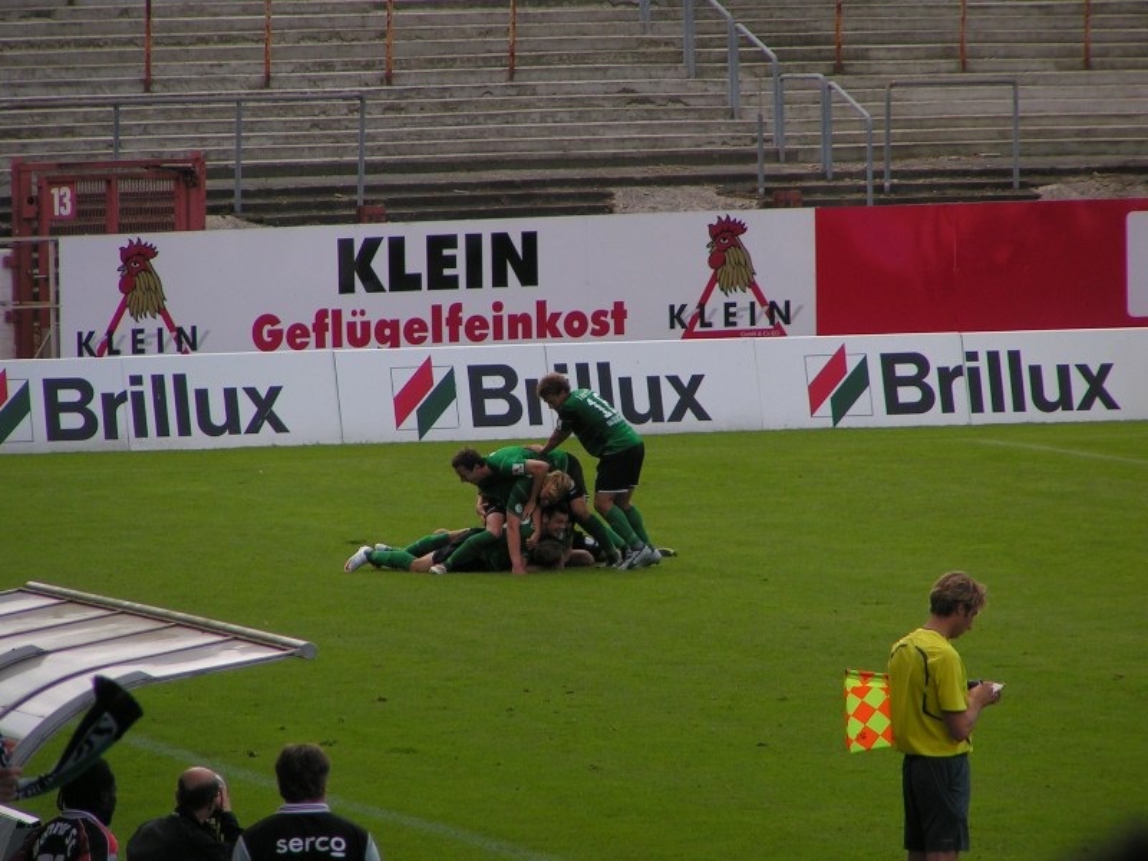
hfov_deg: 5.2
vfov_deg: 3.9
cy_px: 430
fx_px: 12602
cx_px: 574
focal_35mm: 380
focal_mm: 58
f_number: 3.5
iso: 50
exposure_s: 1/640
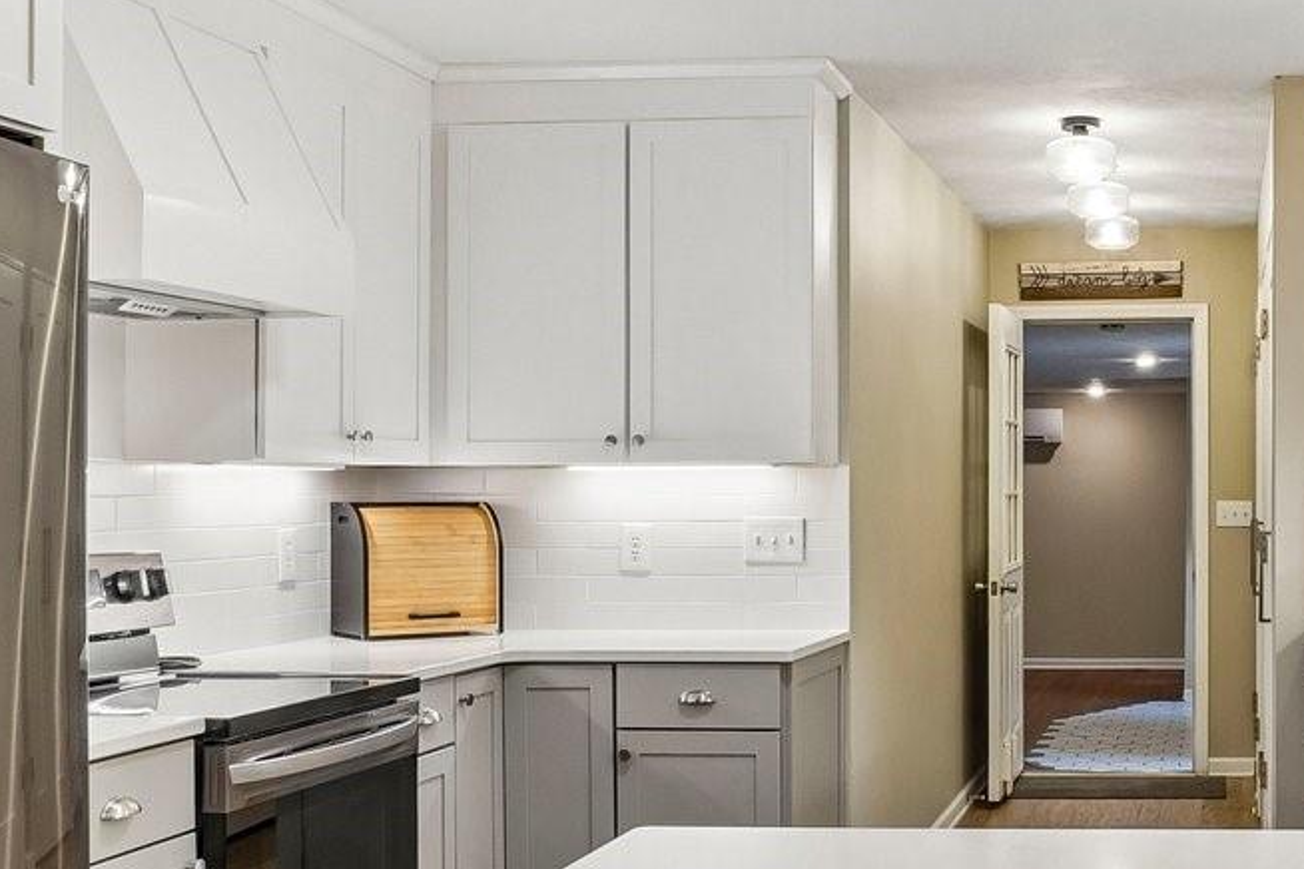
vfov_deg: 28.6
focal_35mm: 47
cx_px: 1174
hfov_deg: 39.0
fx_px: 1702
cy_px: 507
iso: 400
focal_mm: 10
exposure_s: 1/25
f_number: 8
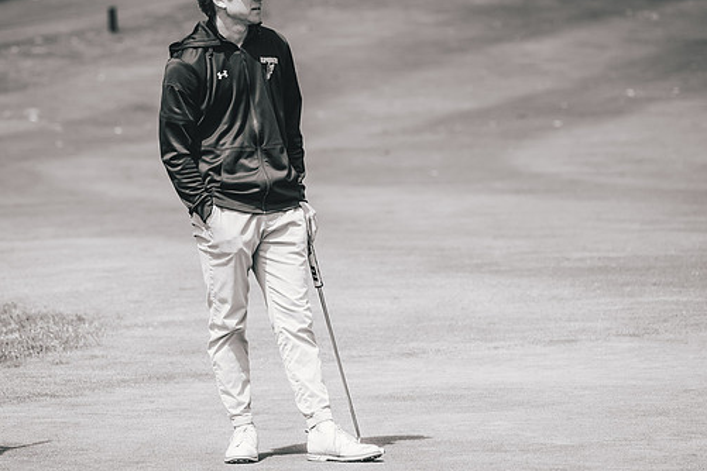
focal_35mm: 321
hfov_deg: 6.4
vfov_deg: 4.3
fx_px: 6304
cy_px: 185
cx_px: 234
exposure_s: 1/1250
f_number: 6.3
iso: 640
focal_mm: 227
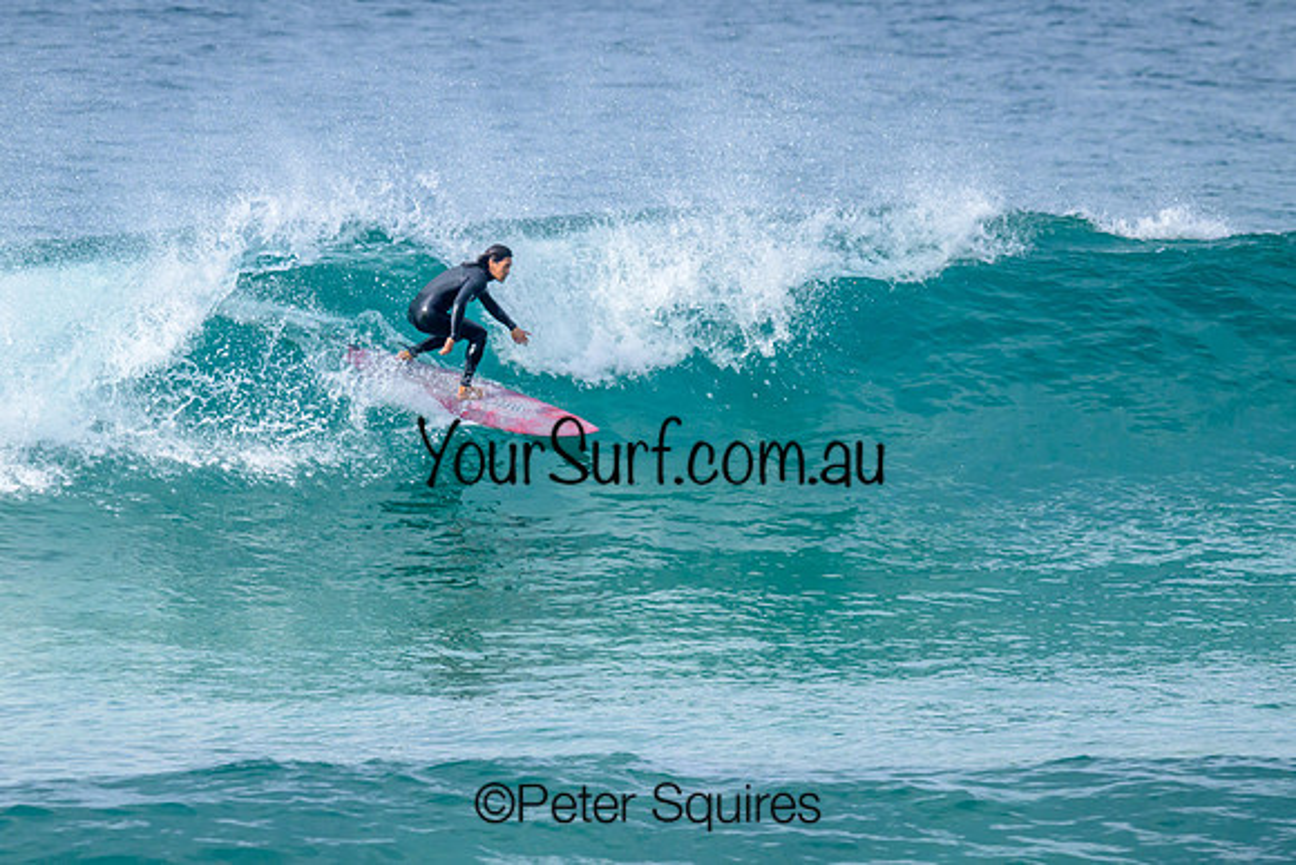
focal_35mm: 618
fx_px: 22258
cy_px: 403
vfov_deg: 2.2
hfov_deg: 3.3
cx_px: 669
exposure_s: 1/2000
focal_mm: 450
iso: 1250
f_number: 10
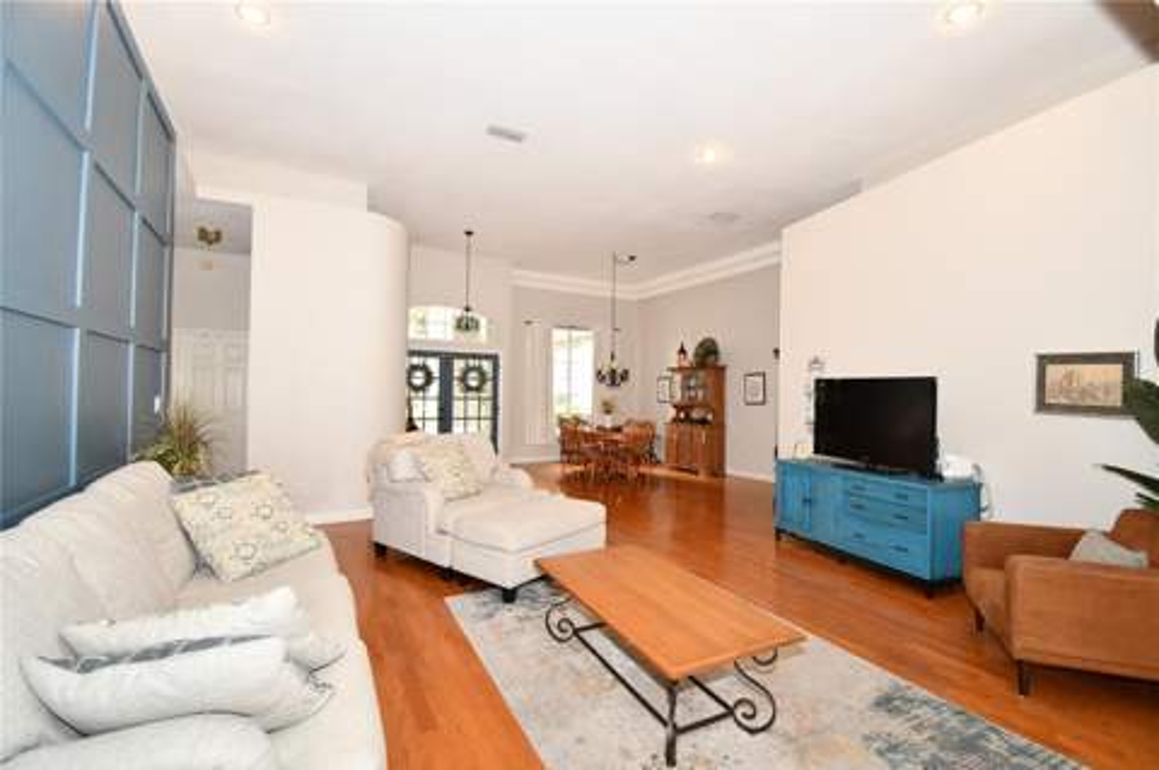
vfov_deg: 77.2
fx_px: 482
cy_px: 385
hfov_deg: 100.4
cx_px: 580
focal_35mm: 15
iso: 1400
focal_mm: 10
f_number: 4.5
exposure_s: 1/60
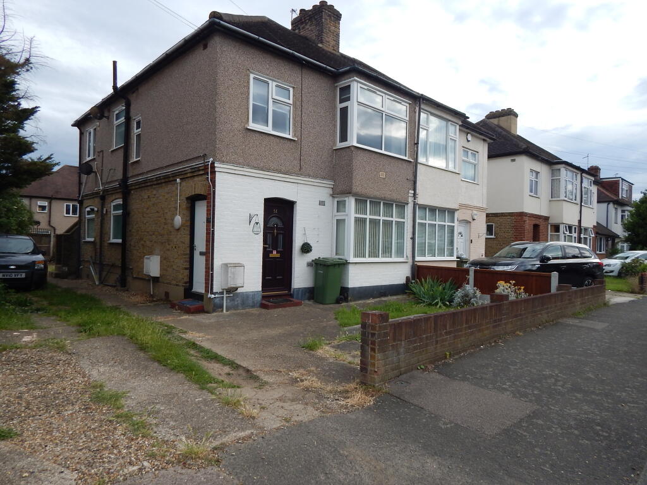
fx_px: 411
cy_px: 242
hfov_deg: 76.4
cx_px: 324
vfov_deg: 61.1
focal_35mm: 22
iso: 125
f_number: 3
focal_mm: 4
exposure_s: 1/800
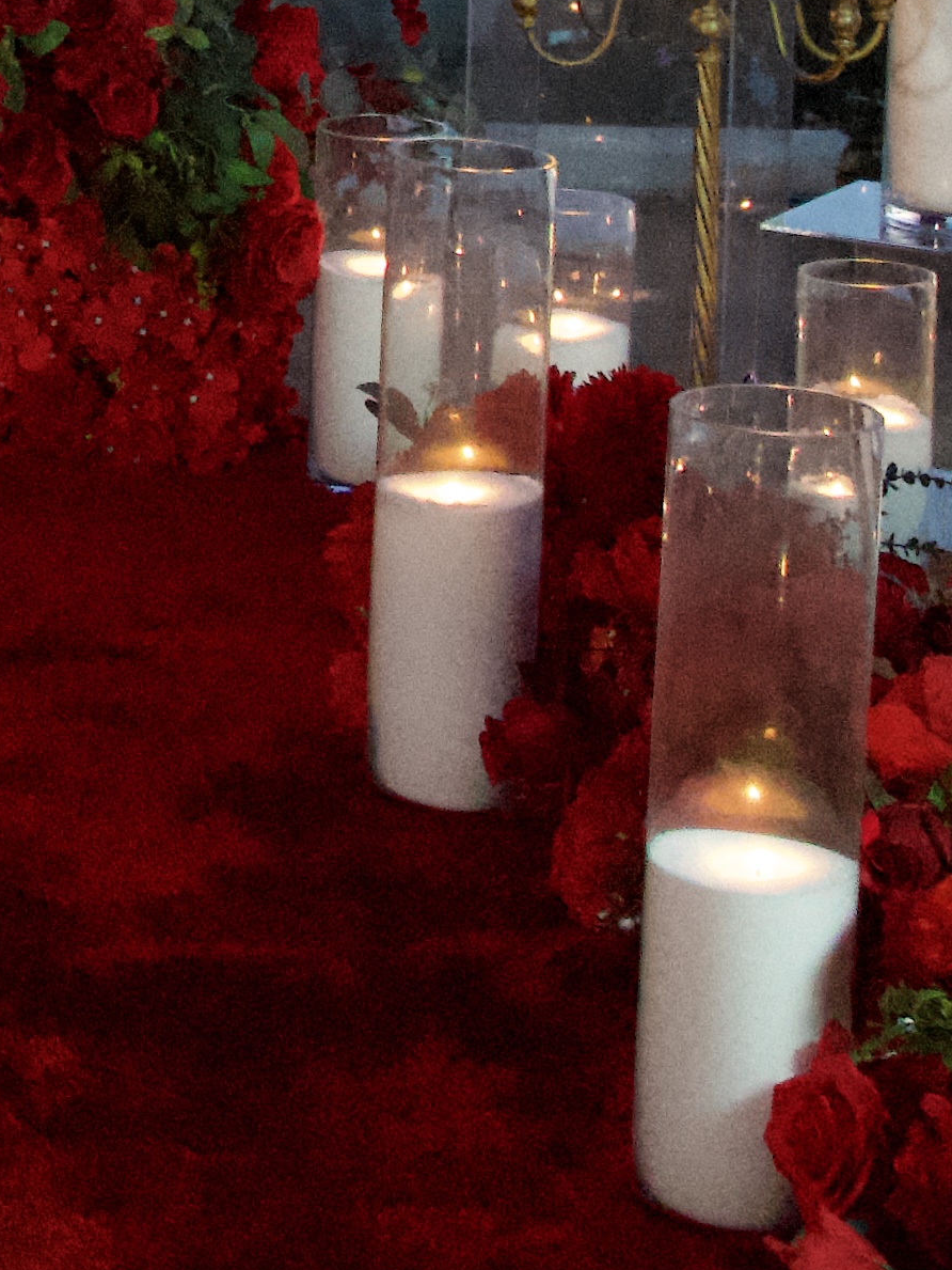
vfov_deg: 14.2
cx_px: -713
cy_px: -529
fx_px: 4803
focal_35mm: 131
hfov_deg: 10.7
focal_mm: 18
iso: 6400
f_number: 3.5
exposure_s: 1/125
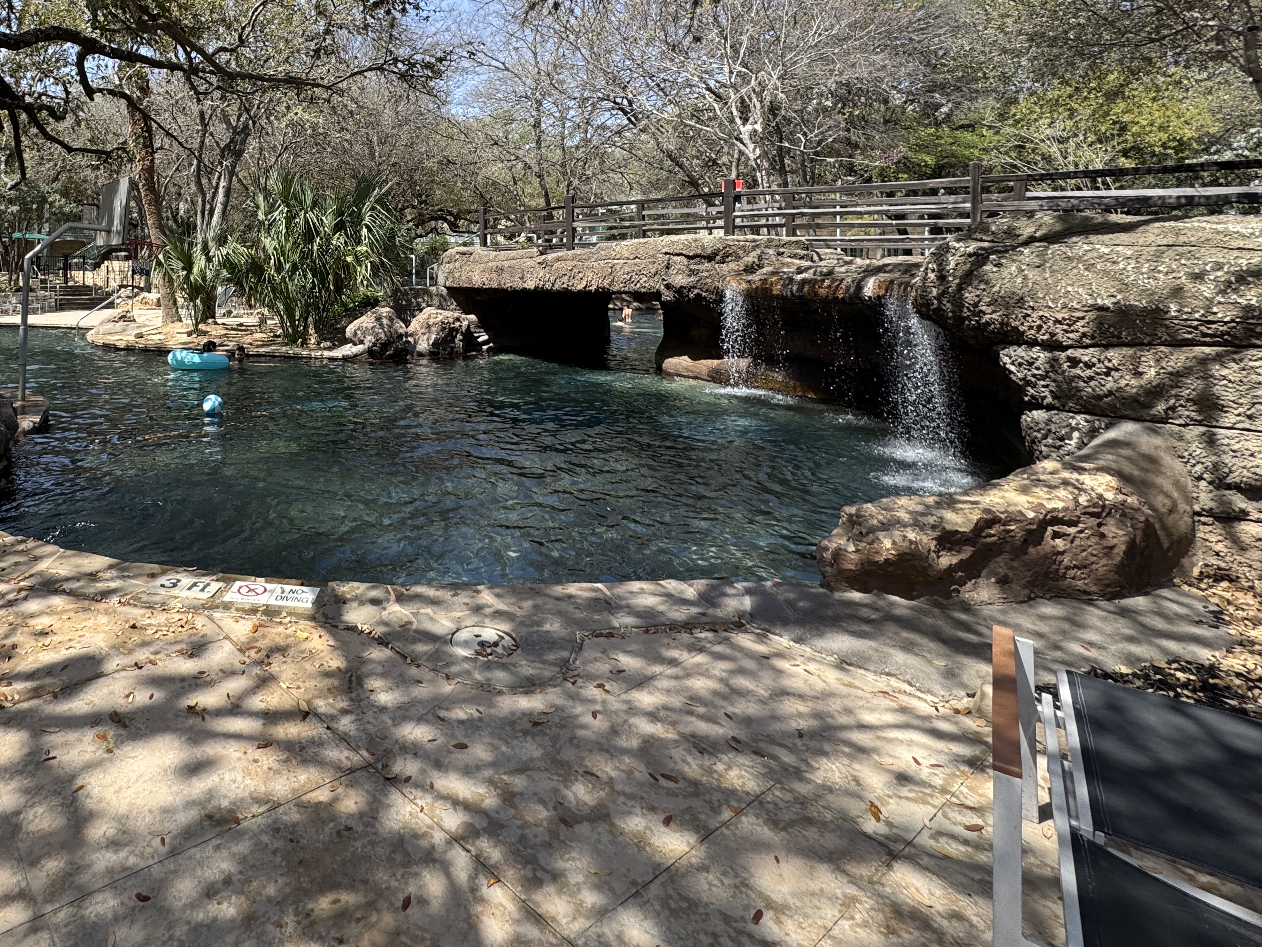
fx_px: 766
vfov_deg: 60.5
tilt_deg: +1.1
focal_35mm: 21
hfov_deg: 73.8
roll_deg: -0.3
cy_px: 254
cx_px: 327
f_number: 2.2
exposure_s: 1/641
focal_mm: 2.22
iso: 40
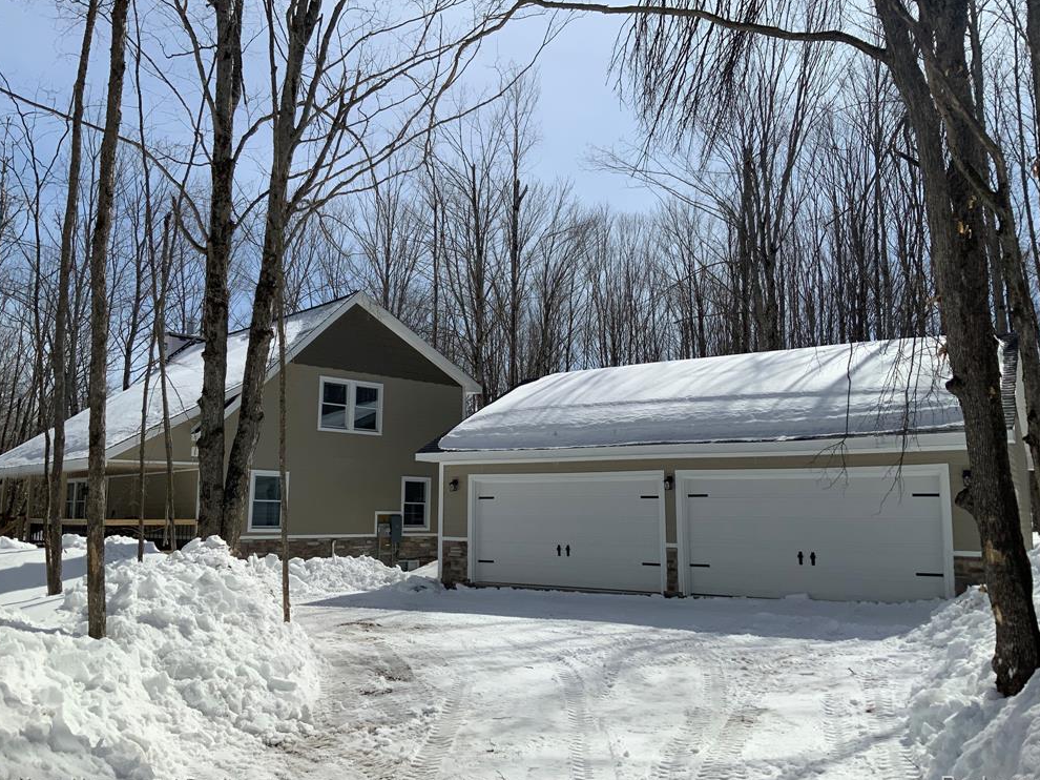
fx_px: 901
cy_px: 397
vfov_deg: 46.8
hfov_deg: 60.0
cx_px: 509
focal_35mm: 30
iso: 20
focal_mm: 3
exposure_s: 1/5263
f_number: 1.8
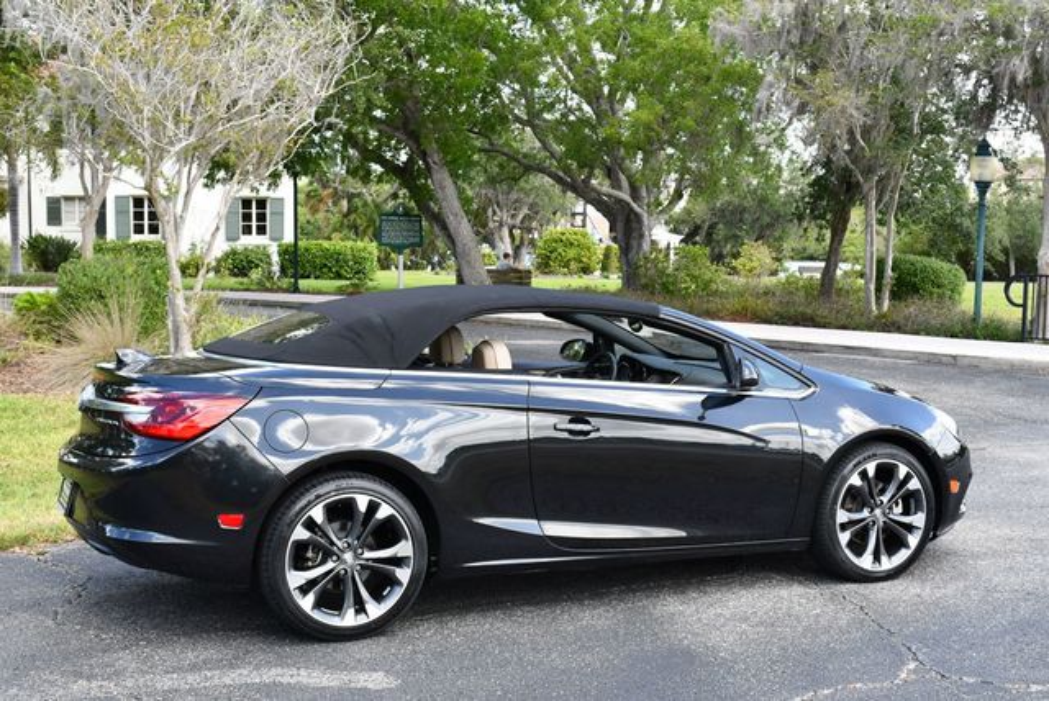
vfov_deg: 28.1
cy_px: 350
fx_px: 1400
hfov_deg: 41.1
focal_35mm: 48
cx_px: 524
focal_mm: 24
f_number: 5.6
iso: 360
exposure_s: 1/250
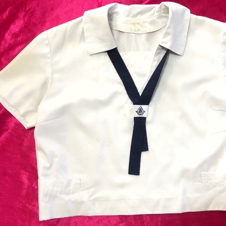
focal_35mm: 35
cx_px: 139
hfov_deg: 46.9
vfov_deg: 47.2
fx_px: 259
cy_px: 110
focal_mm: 4
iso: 25
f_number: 1.8
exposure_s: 1/40
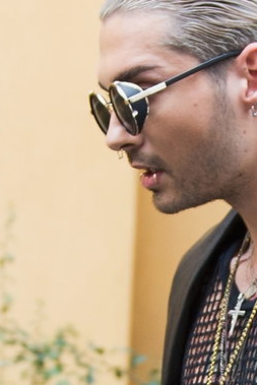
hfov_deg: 8.8
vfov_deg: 11.8
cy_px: 818
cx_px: 417
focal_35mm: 152
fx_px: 1626
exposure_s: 1/400
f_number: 3.2
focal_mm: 32
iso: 640
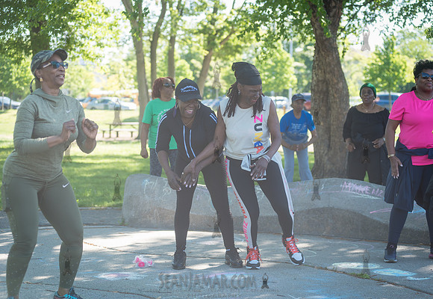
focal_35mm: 82
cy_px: 150
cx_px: 224
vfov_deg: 17.0
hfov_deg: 24.5
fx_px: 997
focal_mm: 80
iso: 200
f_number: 3.5
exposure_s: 1/320
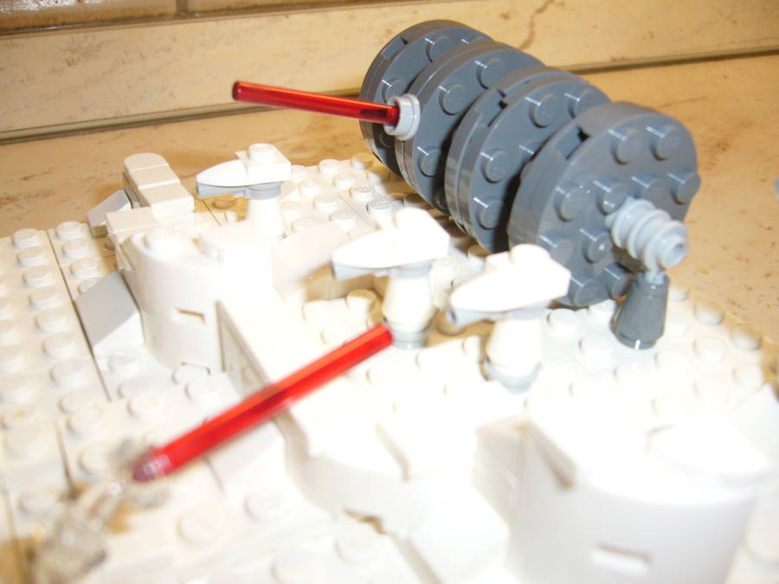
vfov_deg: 40.7
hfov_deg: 52.6
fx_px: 788
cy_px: 292
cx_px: 390
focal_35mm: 35
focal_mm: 5.8
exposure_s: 1/30
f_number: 2.8
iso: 100
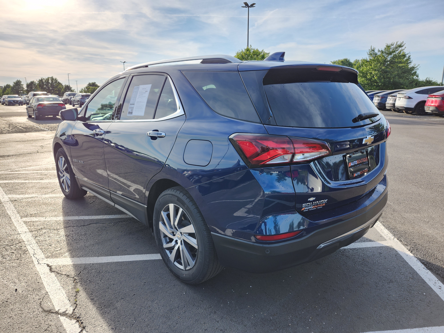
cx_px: 222
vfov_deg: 58.9
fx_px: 295
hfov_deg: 73.9
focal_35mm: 23
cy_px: 166
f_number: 1.8
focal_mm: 5.54
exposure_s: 1/434
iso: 25
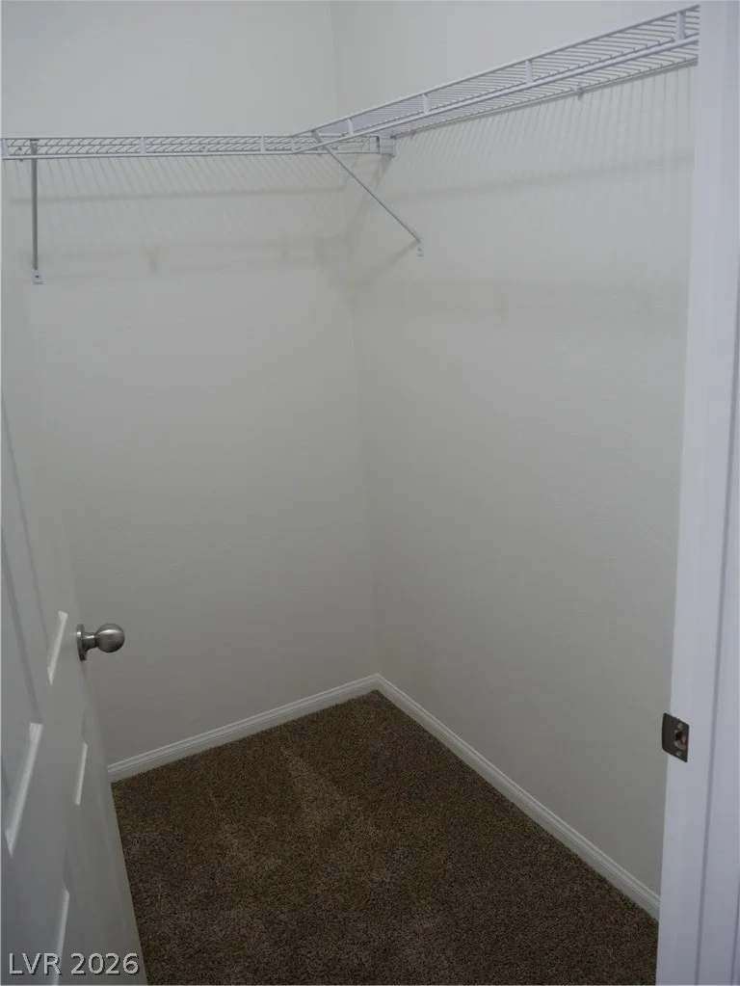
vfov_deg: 63.4
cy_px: 493
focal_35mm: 28
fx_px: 798
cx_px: 370
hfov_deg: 49.8
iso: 500
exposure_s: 1/60
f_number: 3.5
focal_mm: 14
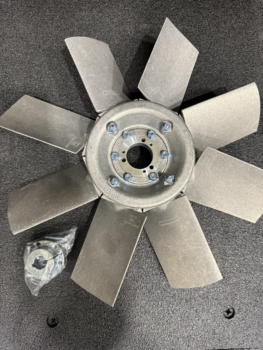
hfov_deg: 56.8
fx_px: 243
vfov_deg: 71.6
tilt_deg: -83.1
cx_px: 132
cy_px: 175
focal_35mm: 24
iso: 400
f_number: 1.78
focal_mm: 6.76
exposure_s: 1/60
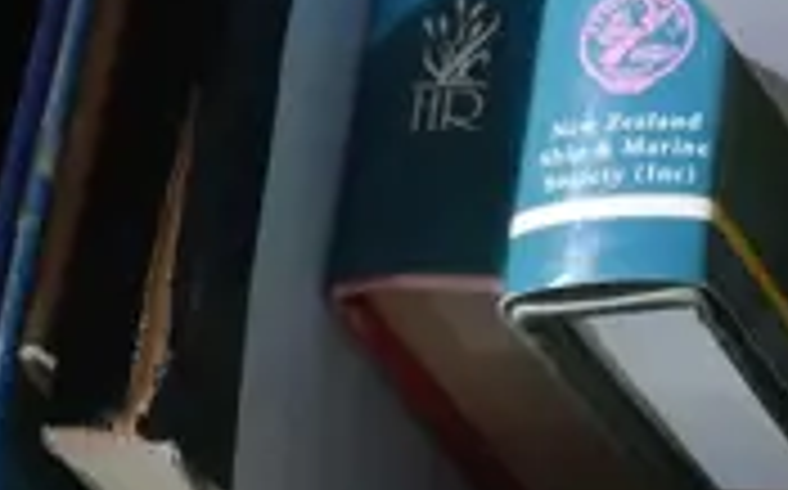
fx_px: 4270
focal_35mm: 199
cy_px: -67
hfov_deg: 10.1
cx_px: 1286
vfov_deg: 6.5
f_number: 3.6
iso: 640
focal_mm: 16
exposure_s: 1/60
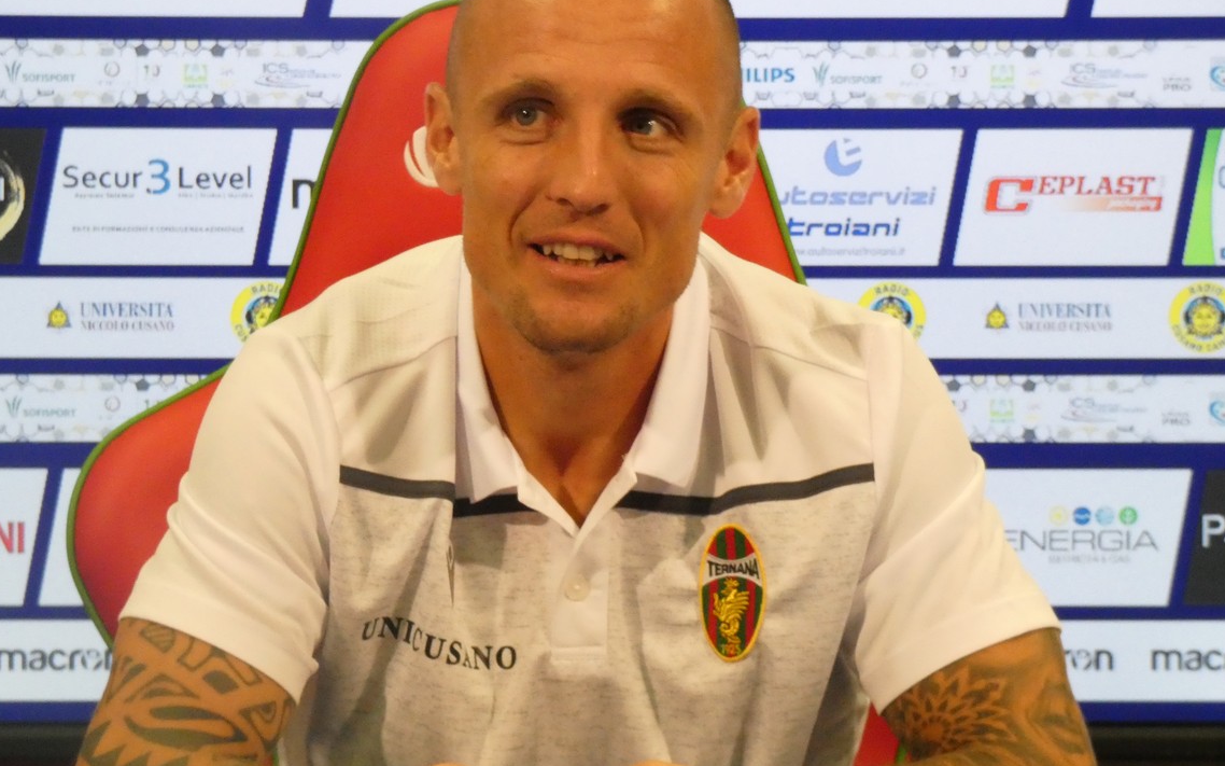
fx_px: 8546
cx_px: 603
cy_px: 357
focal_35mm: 256
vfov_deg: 5.1
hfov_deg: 8.2
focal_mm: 41.1
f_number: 5.5
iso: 1250
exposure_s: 1/80
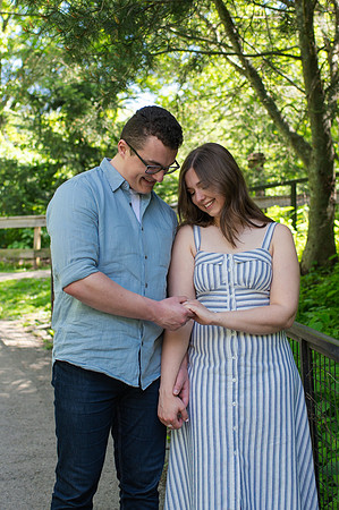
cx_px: 155
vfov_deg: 33.5
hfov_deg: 22.7
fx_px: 846
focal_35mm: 60
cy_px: 223
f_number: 3.2
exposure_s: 1/400
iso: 200
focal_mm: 35
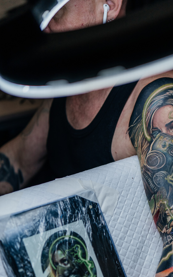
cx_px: 144
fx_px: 543
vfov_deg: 28.3
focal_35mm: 72
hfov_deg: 17.9
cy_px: 193
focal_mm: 45
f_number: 1.8
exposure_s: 1/800
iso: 100
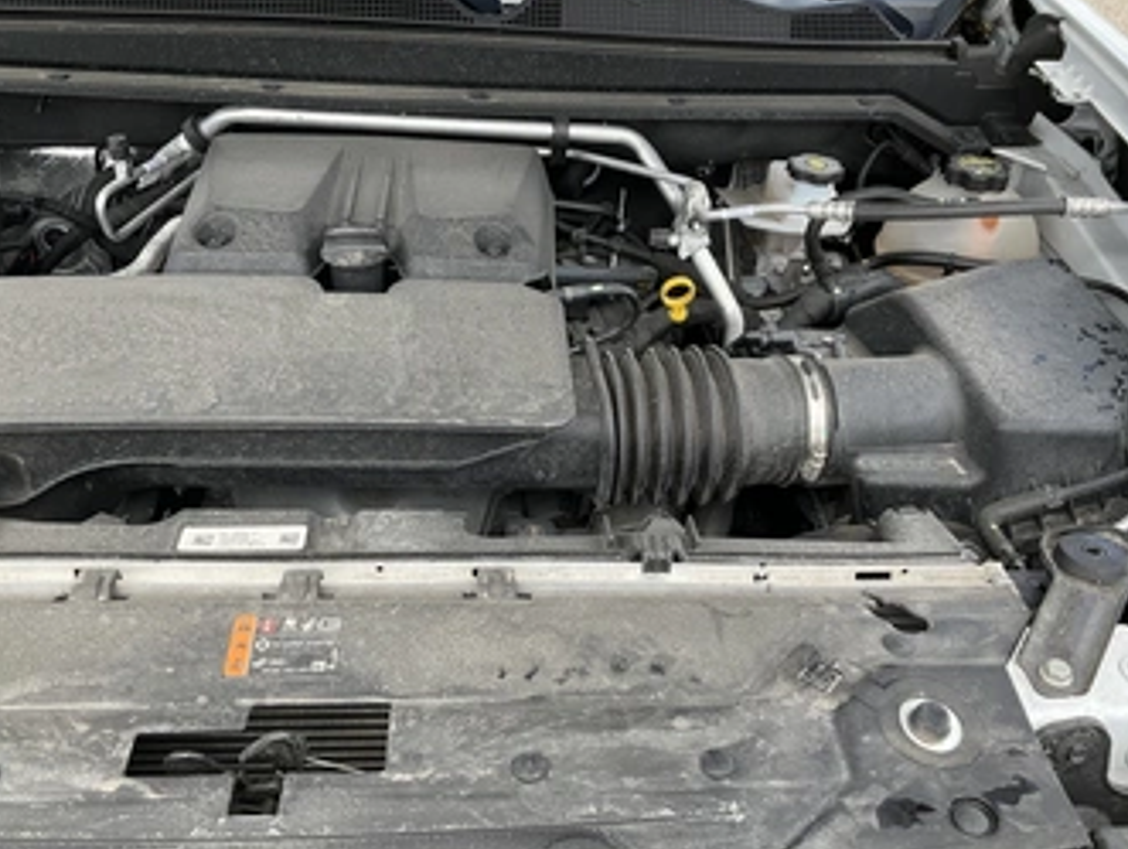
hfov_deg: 52.6
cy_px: 436
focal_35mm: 35
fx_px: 1142
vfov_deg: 40.8
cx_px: 583
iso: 25
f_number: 1.8
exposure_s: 1/346
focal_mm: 3
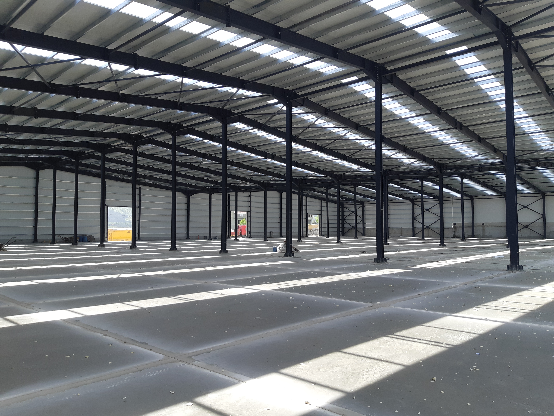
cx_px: 277
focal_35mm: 26
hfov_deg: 67.3
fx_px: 416
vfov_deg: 53.1
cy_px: 208
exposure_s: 1/675
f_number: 1.7
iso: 40
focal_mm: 3.93
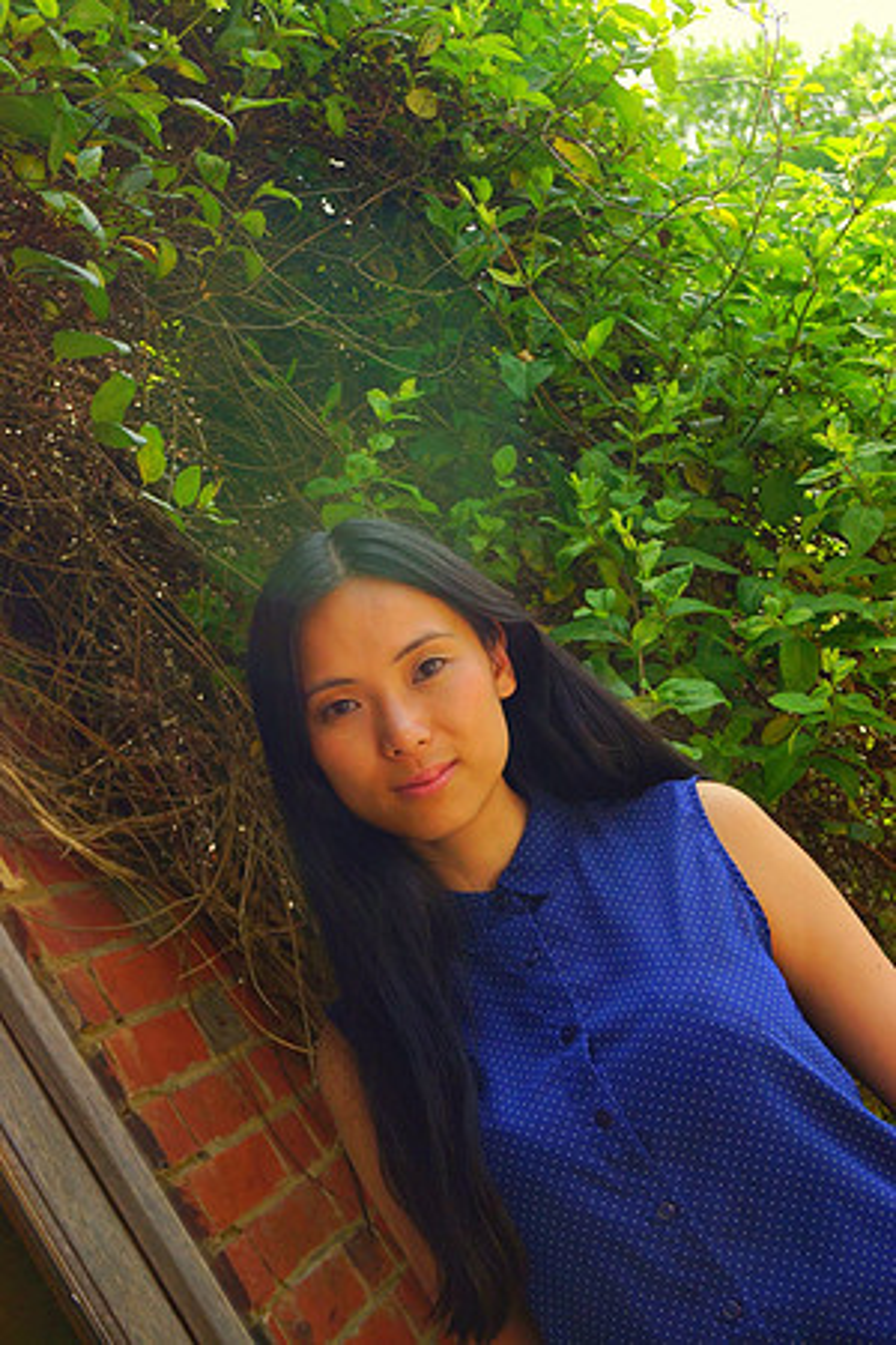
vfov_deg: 37.9
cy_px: 672
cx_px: 448
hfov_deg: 25.8
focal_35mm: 52
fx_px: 1960
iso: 250
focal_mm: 35
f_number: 5.6
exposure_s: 1/800
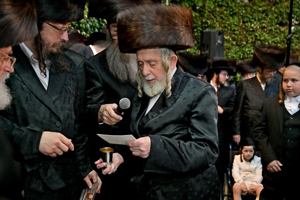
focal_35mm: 37
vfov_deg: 36.0
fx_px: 308
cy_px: 100
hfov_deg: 51.9
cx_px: 150
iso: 400
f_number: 4
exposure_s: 1/200
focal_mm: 37
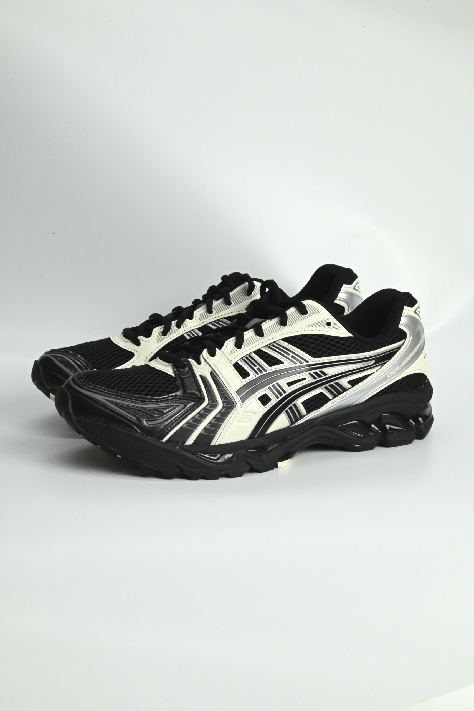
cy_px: 356
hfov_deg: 27.0
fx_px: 986
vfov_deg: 39.6
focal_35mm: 50
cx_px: 237
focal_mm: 50
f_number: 29
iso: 6400
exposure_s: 1/30
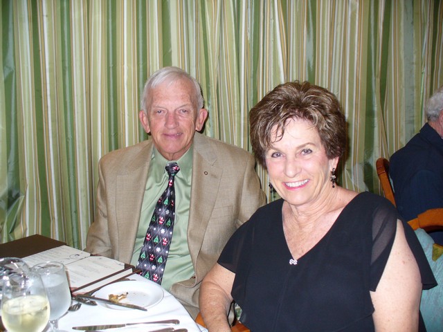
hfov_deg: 50.1
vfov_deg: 38.7
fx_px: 474
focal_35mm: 37
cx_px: 222
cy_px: 166
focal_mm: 6.1
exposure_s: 1/30
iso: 100
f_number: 2.8
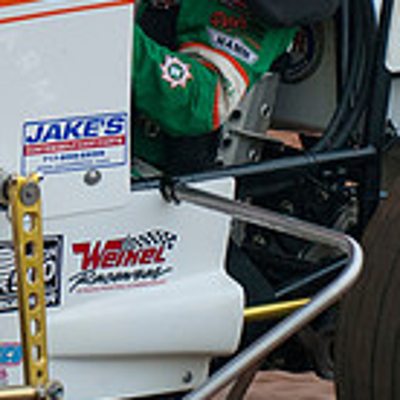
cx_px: -113
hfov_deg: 4.1
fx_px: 5608
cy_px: -119
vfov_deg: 4.1
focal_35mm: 429
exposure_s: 1/320
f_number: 4
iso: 400
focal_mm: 80
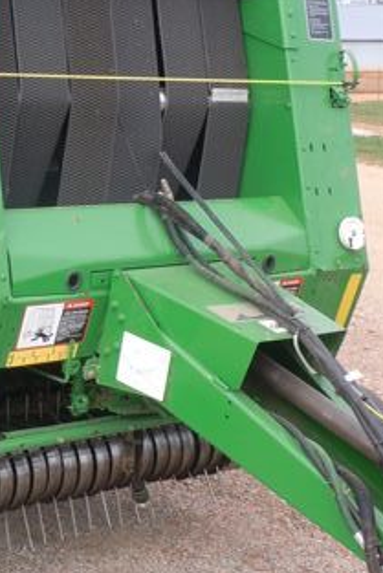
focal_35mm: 83
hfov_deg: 16.0
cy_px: 137
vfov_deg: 24.2
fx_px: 1323
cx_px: -46
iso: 100
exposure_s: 1/200
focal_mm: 6.9
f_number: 4.3
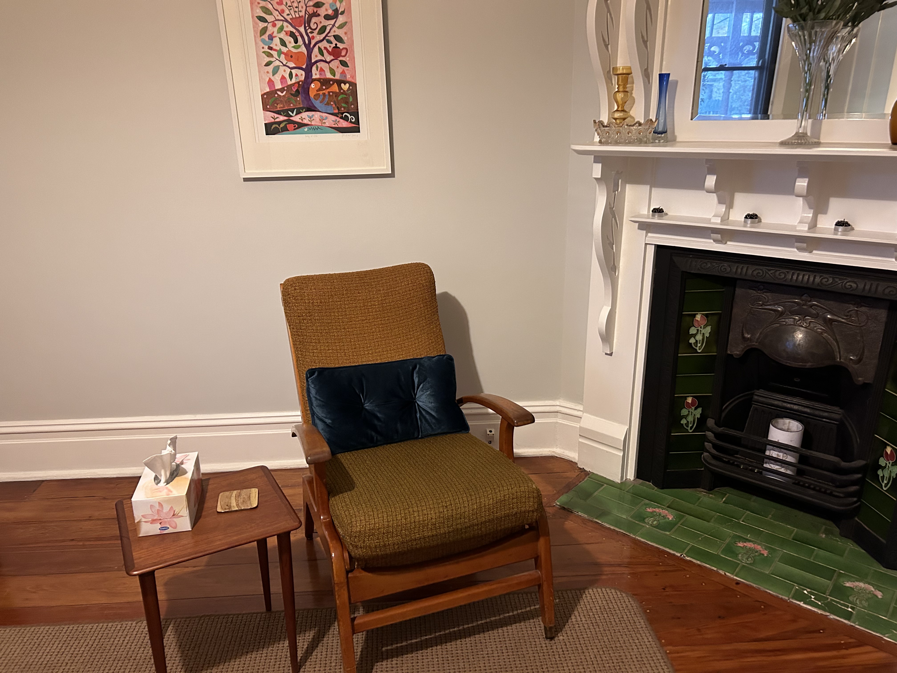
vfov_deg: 53.1
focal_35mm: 26
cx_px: 448
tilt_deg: -19.9
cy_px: 336
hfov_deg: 67.3
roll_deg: +0.6
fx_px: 674
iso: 500
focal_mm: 5.7
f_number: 1.5
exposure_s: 1/50
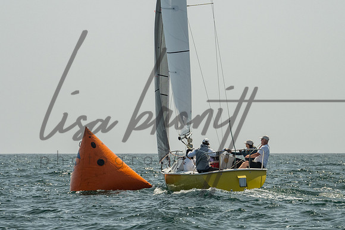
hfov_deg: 7.6
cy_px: 95
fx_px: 2607
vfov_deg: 5.1
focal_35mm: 272
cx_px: 170
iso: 320
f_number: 6.3
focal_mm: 130
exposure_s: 1/1000
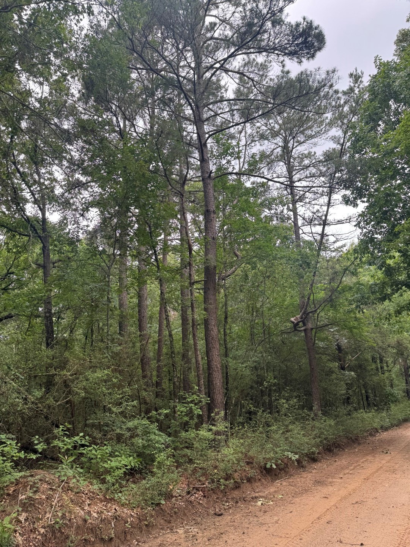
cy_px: 274
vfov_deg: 71.6
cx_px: 205
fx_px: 379
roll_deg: +5.7
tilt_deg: +19.3
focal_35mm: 24
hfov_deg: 56.8
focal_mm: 6.76
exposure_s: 1/460
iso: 80
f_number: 1.78
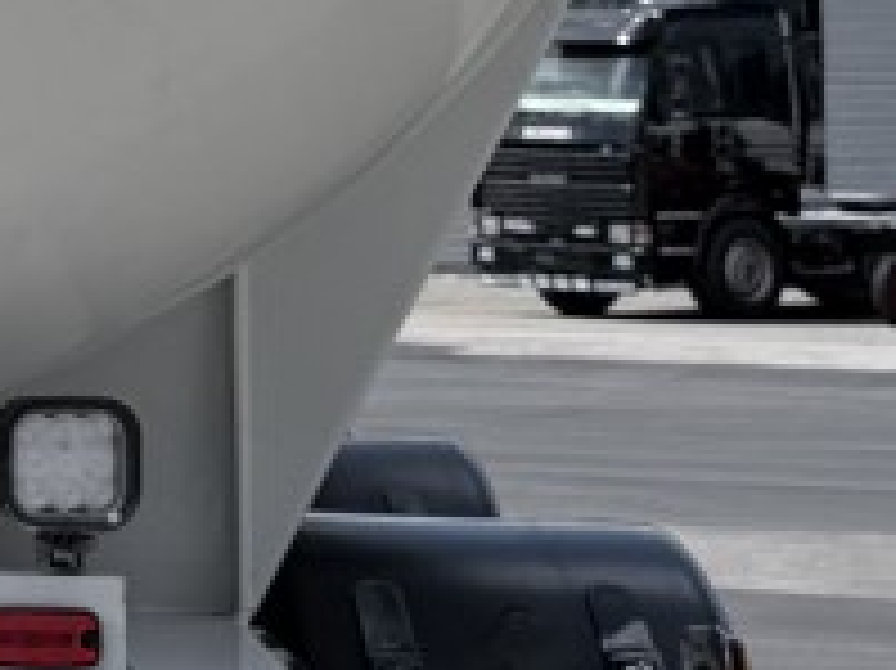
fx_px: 4501
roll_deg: +1.8
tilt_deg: +7.0
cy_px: -423
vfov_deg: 8.3
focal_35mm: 174
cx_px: -617
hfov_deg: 10.8
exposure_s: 1/9091
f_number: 1.78
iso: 80
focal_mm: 6.76
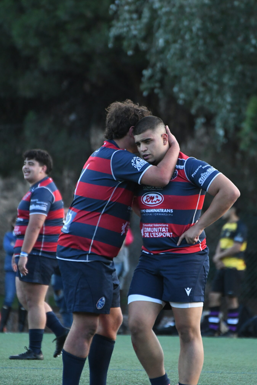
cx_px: 135
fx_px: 6082
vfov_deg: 3.6
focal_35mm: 568
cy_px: 218
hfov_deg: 2.4
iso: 3200
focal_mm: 300
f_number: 5.6
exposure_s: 1/640
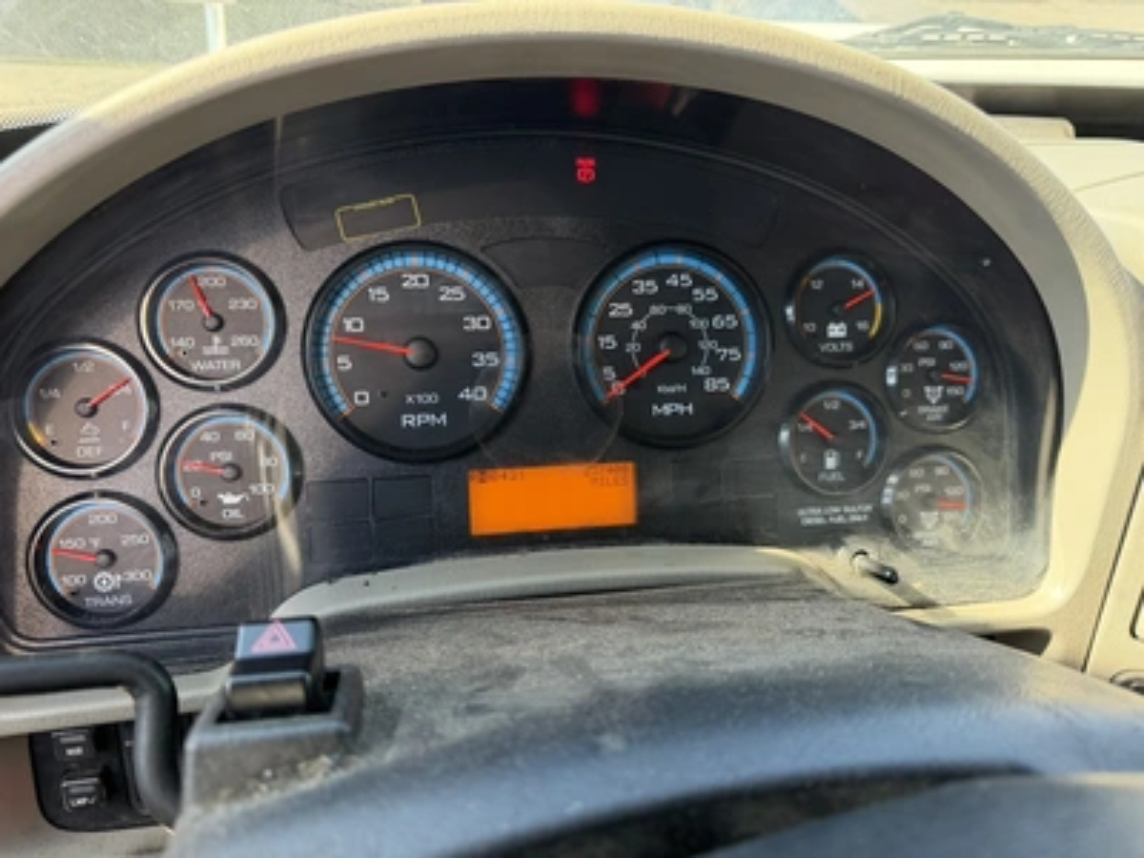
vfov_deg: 56.8
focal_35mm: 24
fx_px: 793
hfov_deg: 71.6
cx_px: 572
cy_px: 429
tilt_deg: -37.4
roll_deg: -5.5
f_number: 1.78
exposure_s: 1/238
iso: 200
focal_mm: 6.76
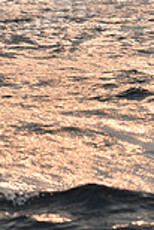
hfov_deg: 3.7
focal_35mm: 369
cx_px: -102
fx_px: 2362
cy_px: -200
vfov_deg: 5.5
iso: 250
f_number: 7.1
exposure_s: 1/1000
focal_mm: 98
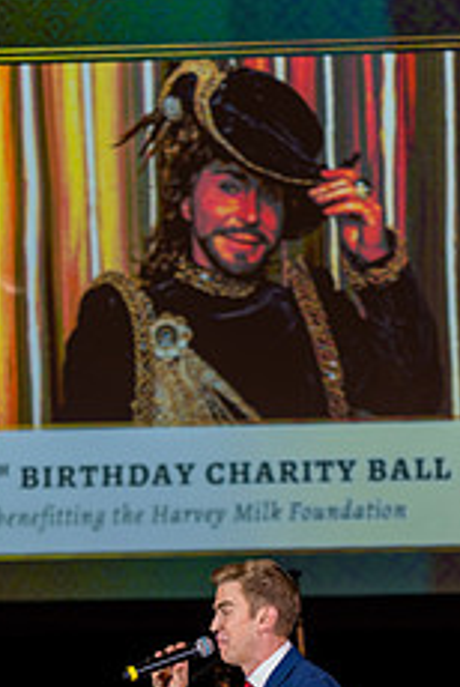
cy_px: 615
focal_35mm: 166
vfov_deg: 12.3
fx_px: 3172
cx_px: 239
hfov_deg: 8.3
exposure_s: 1/1000
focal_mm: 85
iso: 400
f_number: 1.4
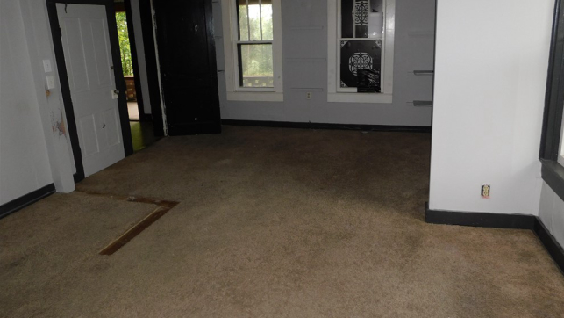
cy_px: 126
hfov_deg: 71.9
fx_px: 389
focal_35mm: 26
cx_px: 292
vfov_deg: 44.2
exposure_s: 1/30
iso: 200
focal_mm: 4
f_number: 3
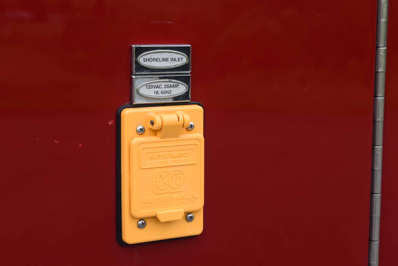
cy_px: 122
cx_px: 168
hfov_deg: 30.5
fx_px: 730
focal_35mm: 66
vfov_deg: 20.6
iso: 280
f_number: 8
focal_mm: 38
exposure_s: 1/250
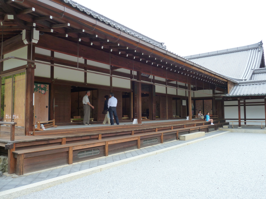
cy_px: 100
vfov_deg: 48.2
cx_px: 133
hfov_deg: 61.7
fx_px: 223
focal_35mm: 29
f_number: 3.4
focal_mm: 4.7
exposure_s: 1/80
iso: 125
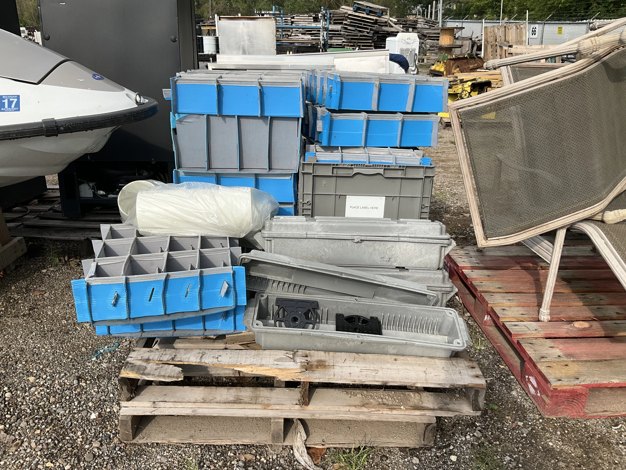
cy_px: 235
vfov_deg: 48.2
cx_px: 313
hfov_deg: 61.7
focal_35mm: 29
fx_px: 524
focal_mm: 3
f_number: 1.8
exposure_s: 1/1279
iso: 25
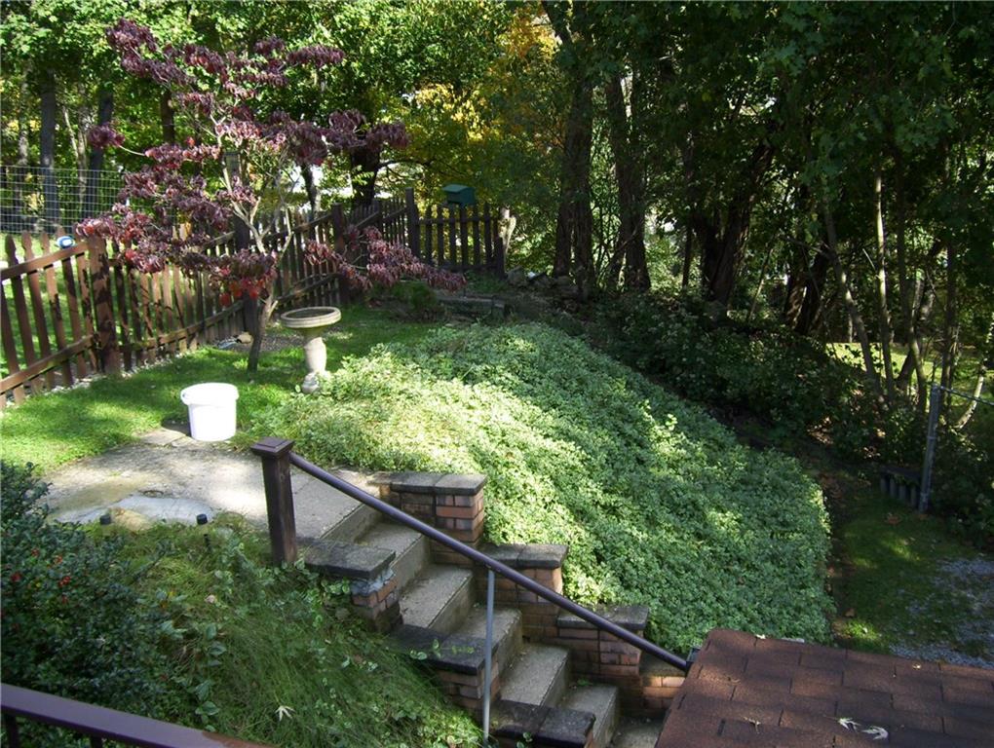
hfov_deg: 51.3
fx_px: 1035
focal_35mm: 36
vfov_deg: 39.7
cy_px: 374
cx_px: 497
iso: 80
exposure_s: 1/200
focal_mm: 6
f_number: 2.7
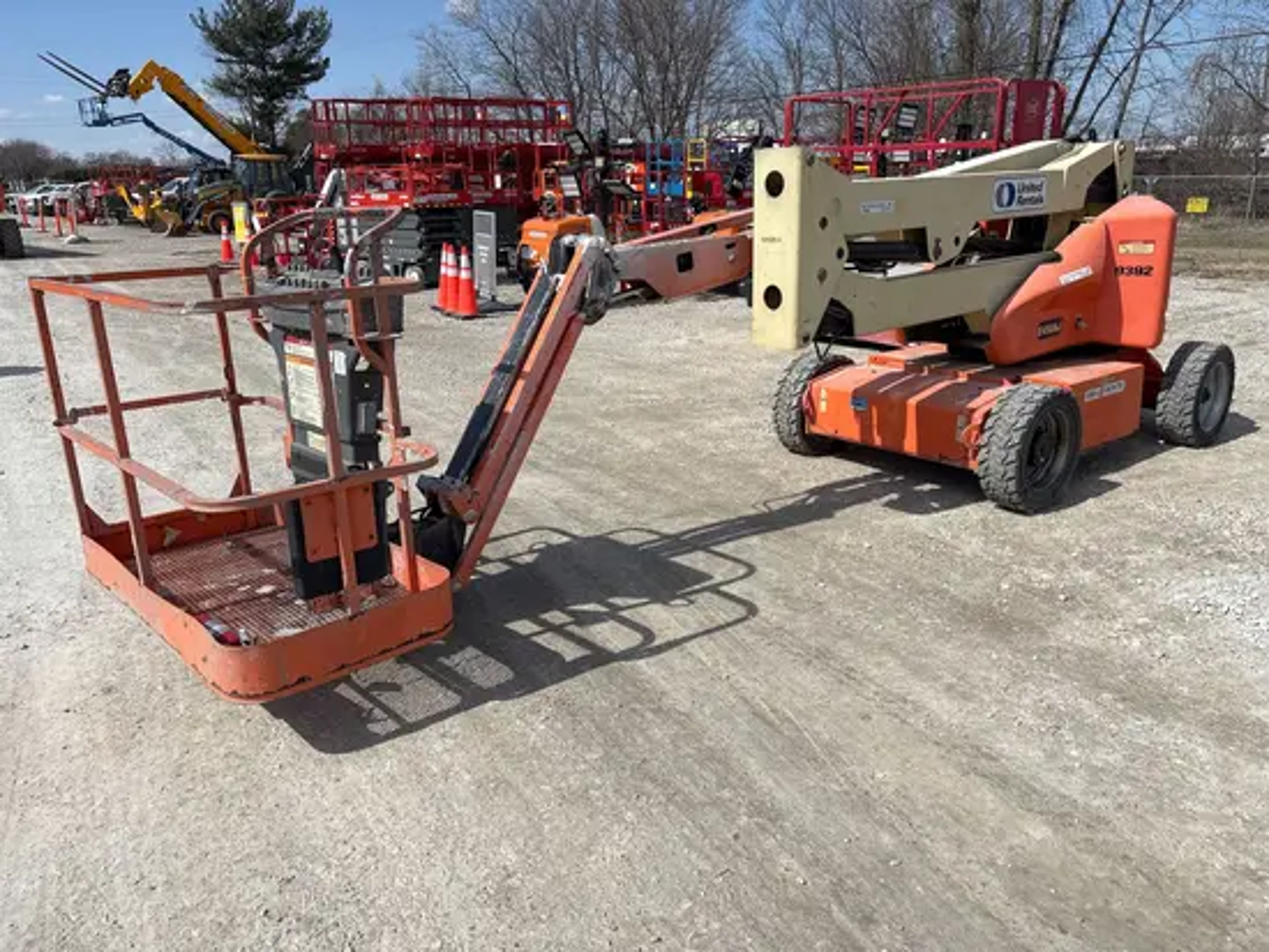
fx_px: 954
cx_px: 634
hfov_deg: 67.3
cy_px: 476
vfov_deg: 53.1
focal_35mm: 26
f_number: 1.6
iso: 50
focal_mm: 5.96
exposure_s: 1/4425
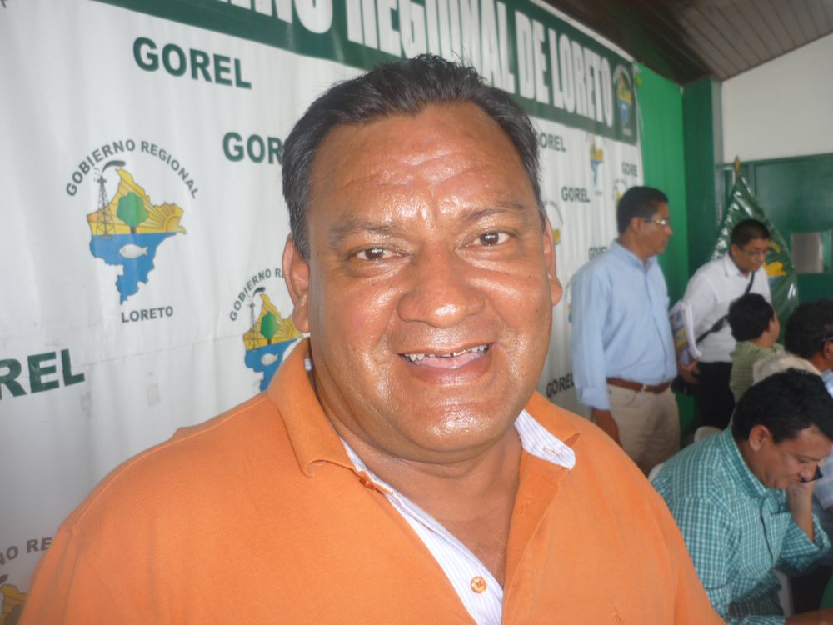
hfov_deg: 55.4
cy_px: 312
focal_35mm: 33
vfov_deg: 42.9
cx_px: 416
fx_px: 794
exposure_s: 1/30
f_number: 2.8
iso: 100
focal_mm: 5.5
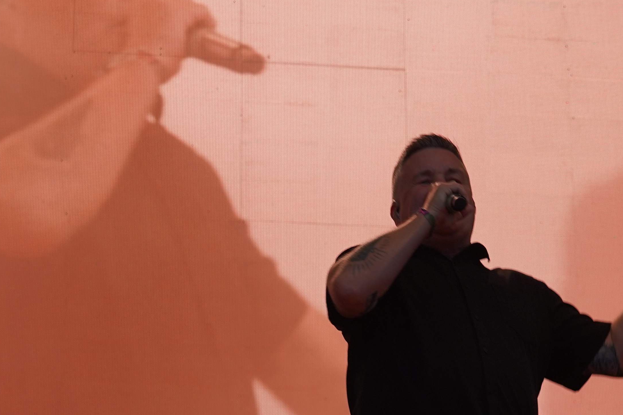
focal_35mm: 132
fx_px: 2284
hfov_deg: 15.5
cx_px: 268
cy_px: 203
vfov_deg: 10.4
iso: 250
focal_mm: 48
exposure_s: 1/160
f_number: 4
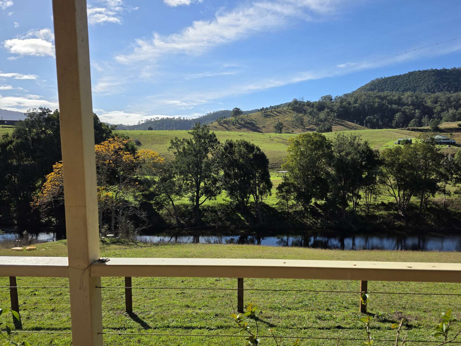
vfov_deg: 54.9
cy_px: 182
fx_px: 333
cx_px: 250
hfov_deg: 69.3
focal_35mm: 25
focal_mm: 6.3
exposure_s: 1/7944
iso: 80
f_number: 1.7
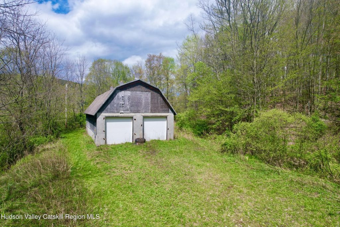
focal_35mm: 22
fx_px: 208
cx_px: 170
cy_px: 114
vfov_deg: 57.2
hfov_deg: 78.6
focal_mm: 8.38
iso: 140
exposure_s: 1/2500
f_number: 2.8
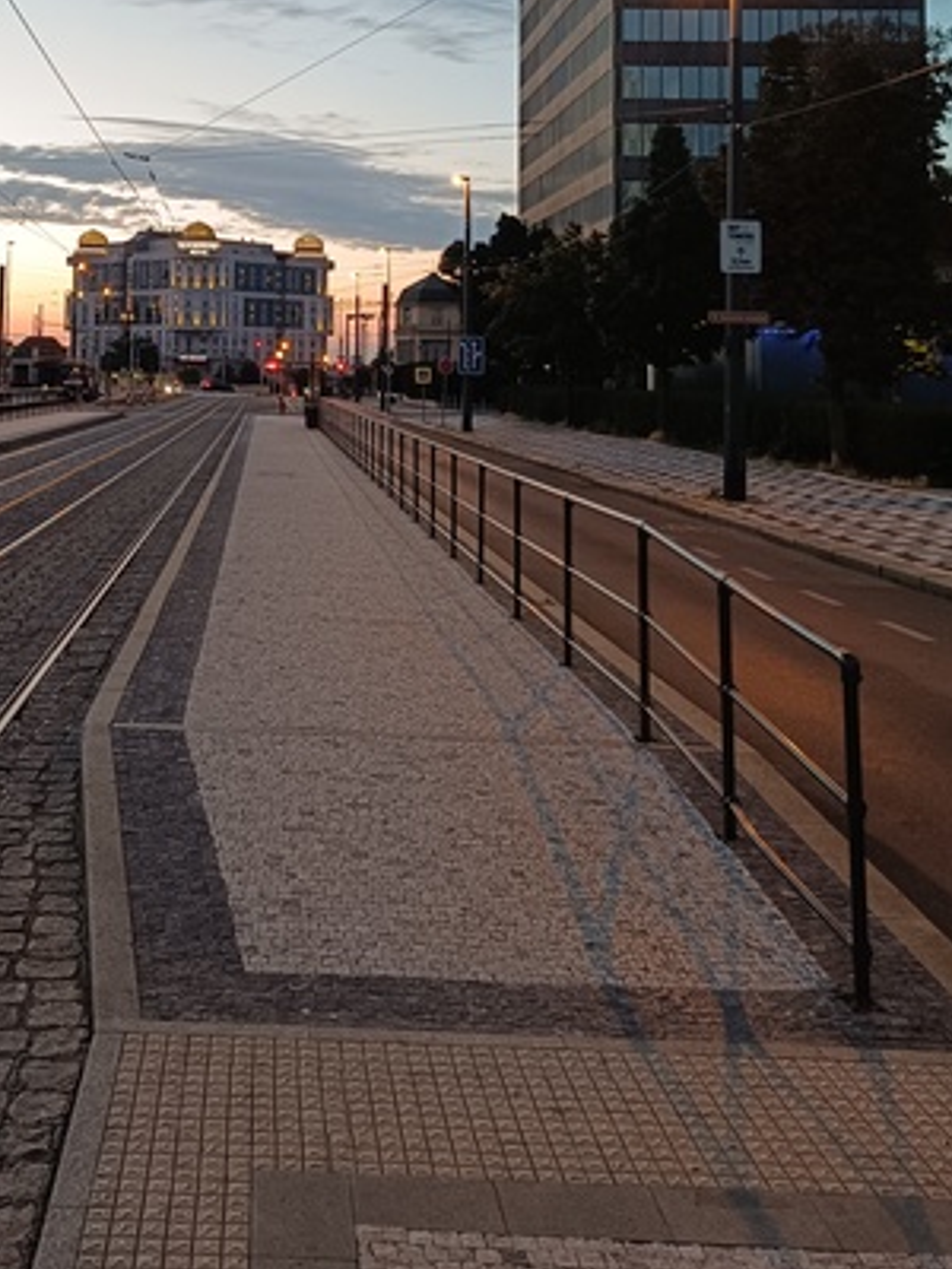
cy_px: 255
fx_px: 1503
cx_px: 222
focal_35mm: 41
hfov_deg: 34.3
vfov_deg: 43.6
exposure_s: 1/50.1
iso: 374
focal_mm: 5.59
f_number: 1.88
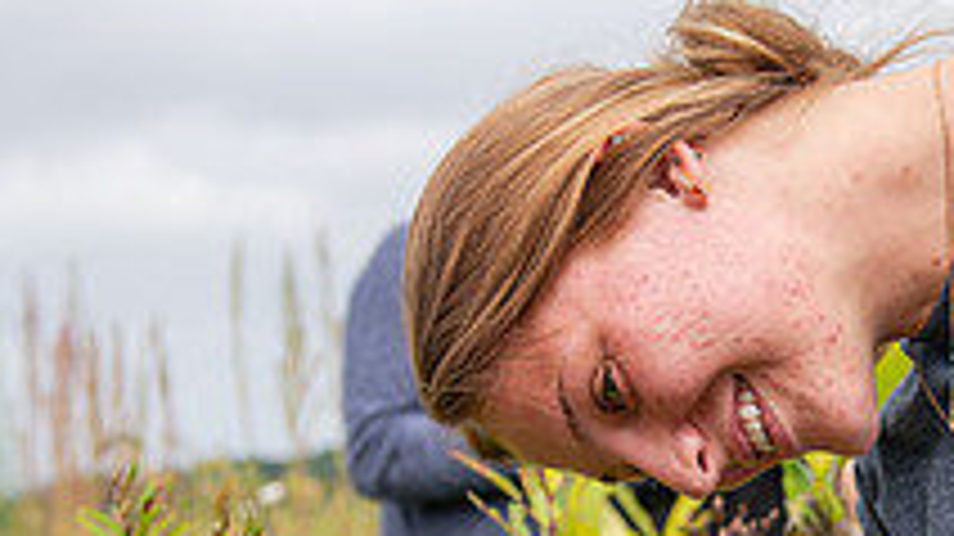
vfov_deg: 11.5
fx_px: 2604
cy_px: 642
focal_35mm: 103
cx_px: 864
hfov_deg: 20.3
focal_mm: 36
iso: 100
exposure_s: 1/500
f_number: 3.5
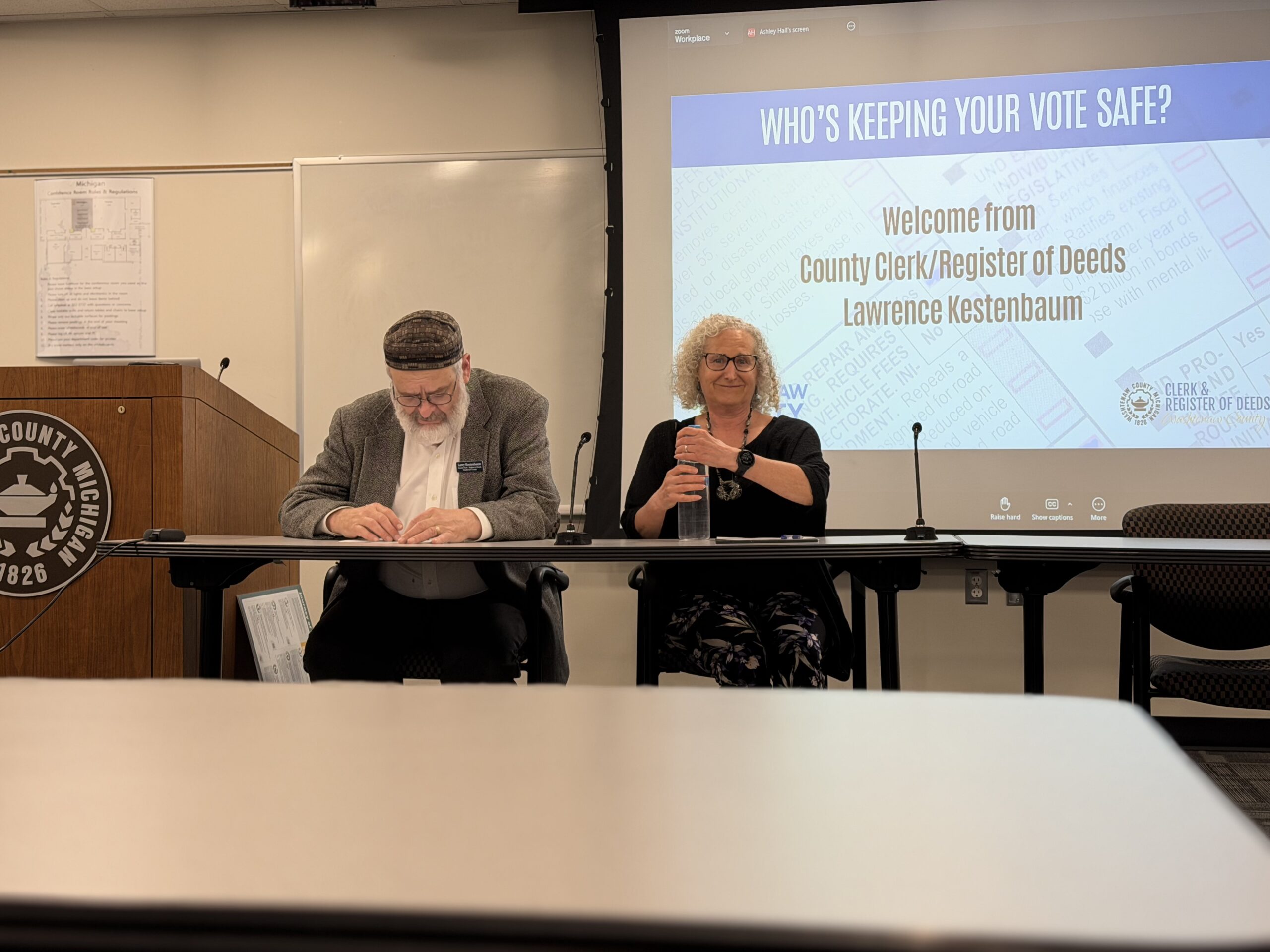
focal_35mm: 48
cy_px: 476
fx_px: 1761
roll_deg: -0.8
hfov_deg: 39.7
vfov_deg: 30.3
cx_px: 635
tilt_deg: +0.4
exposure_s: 1/121
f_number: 1.78
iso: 80
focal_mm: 6.76
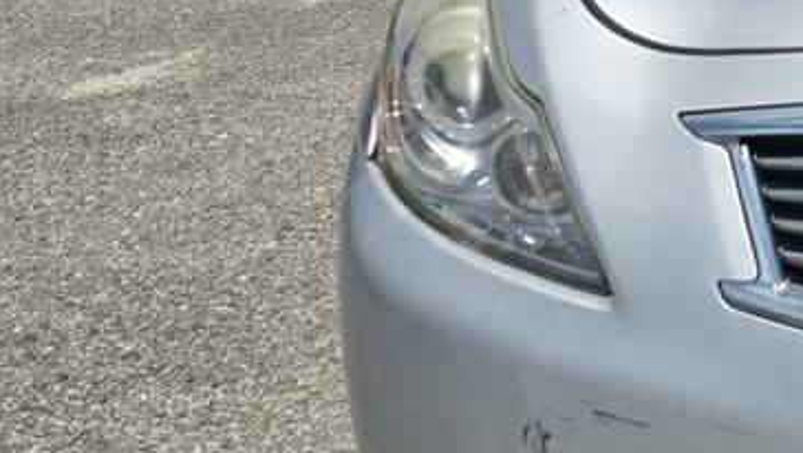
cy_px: 188
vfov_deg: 13.8
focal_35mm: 88
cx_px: 1374
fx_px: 1874
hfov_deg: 19.3
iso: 12
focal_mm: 6.3
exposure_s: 1/1584
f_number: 1.7
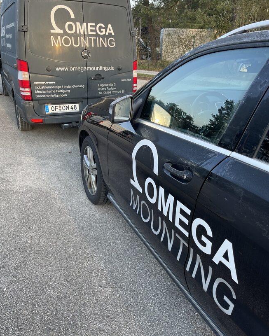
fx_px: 279
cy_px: 152
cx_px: 131
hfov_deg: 51.5
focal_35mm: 28
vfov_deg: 62.1
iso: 32
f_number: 1.6
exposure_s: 1/125
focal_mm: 5.1
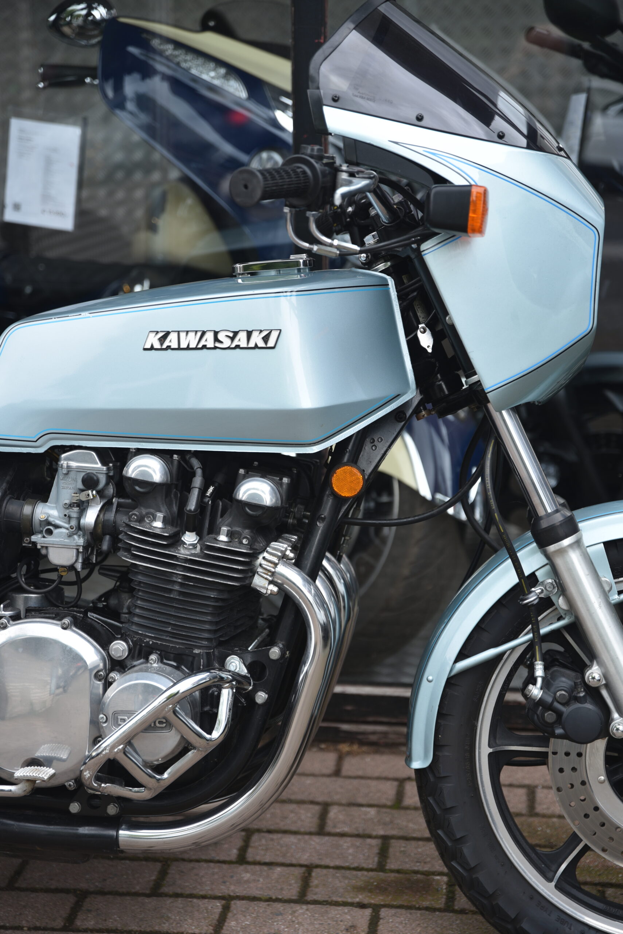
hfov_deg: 19.5
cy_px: 467
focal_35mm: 70
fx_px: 1815
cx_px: 312
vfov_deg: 28.8
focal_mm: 70
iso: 100
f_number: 2.8
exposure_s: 1/60
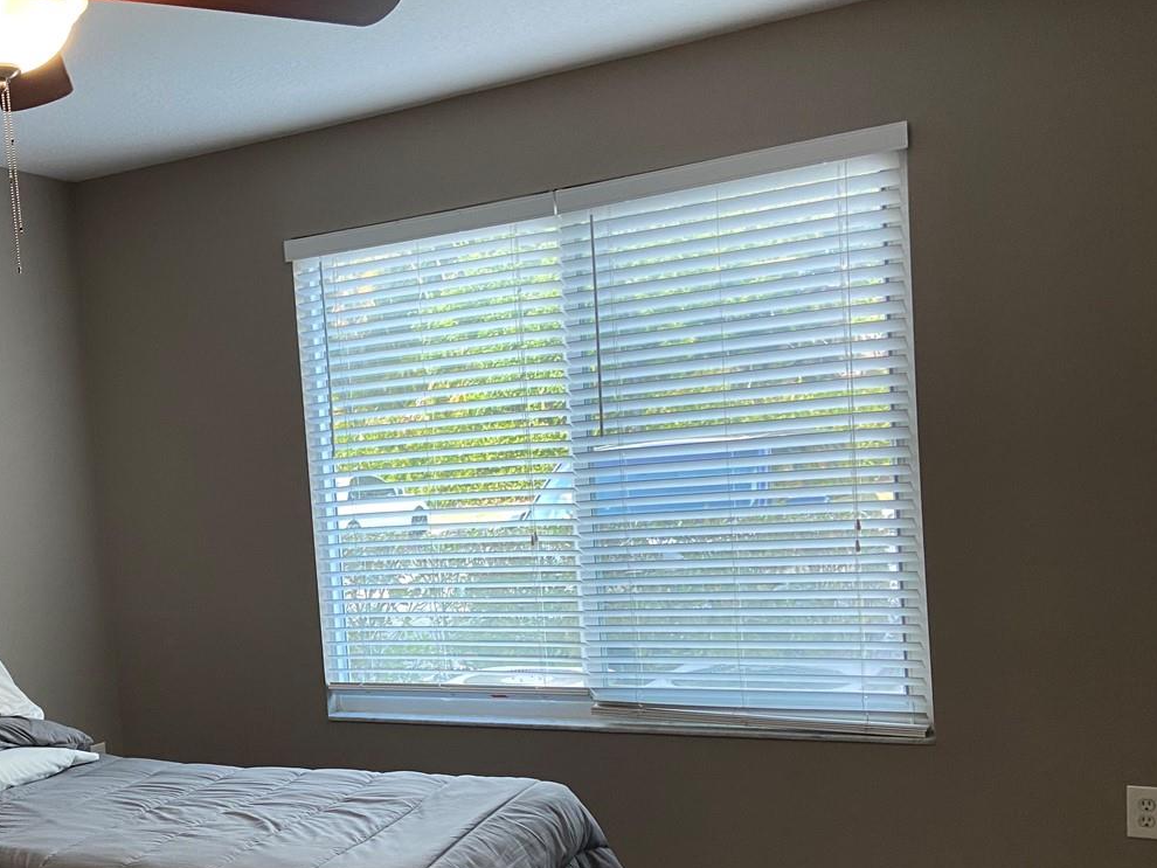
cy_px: 547
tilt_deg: -2.7
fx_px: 1404
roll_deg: +5.2
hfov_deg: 42.8
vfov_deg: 34.2
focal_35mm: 42
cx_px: 235
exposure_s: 1/60
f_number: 1.8
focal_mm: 4.25
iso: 100
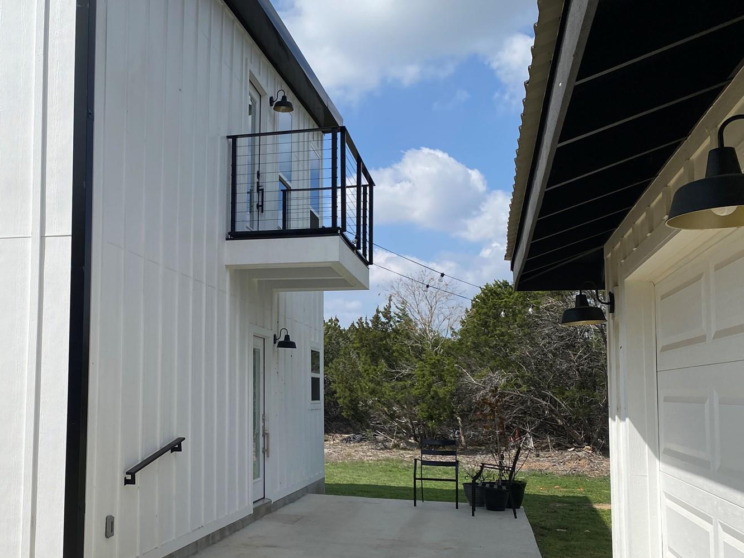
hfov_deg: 45.7
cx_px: 218
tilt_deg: +3.5
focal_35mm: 40
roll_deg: -0.4
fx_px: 860
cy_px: 314
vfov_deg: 35.9
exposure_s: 1/5495
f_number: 1.8
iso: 32
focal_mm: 4.25
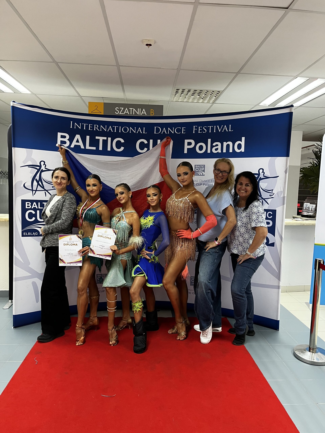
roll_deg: -1.1
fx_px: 325
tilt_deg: -5.9
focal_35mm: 26
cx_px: 162
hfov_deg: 53.1
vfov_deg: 67.3
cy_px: 216
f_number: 1.6
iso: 320
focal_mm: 5.1
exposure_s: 1/50
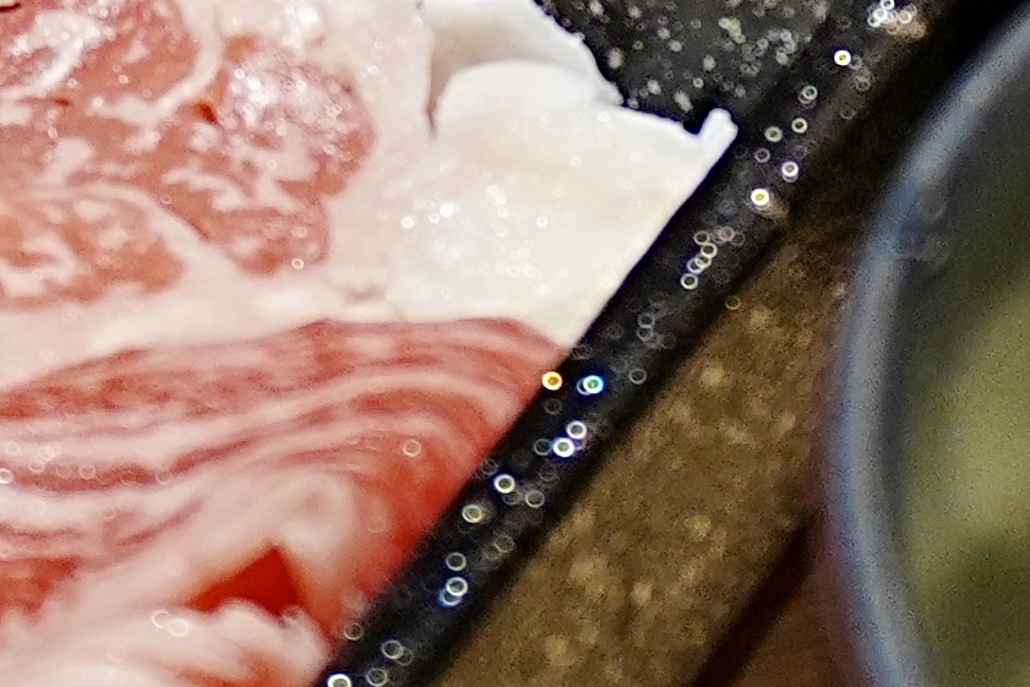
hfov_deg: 7.8
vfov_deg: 5.1
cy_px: -525
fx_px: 7583
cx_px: 438
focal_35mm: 265
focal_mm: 24
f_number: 4.5
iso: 320
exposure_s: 1/40
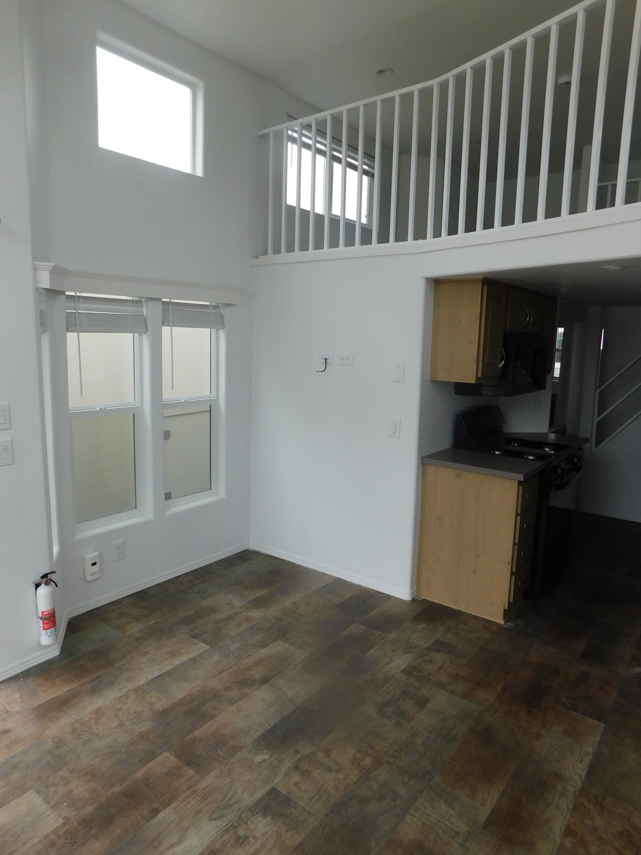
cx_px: 320
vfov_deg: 73.9
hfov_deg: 58.9
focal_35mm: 23
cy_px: 428
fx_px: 568
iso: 125
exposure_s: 1/80
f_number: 3
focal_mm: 4
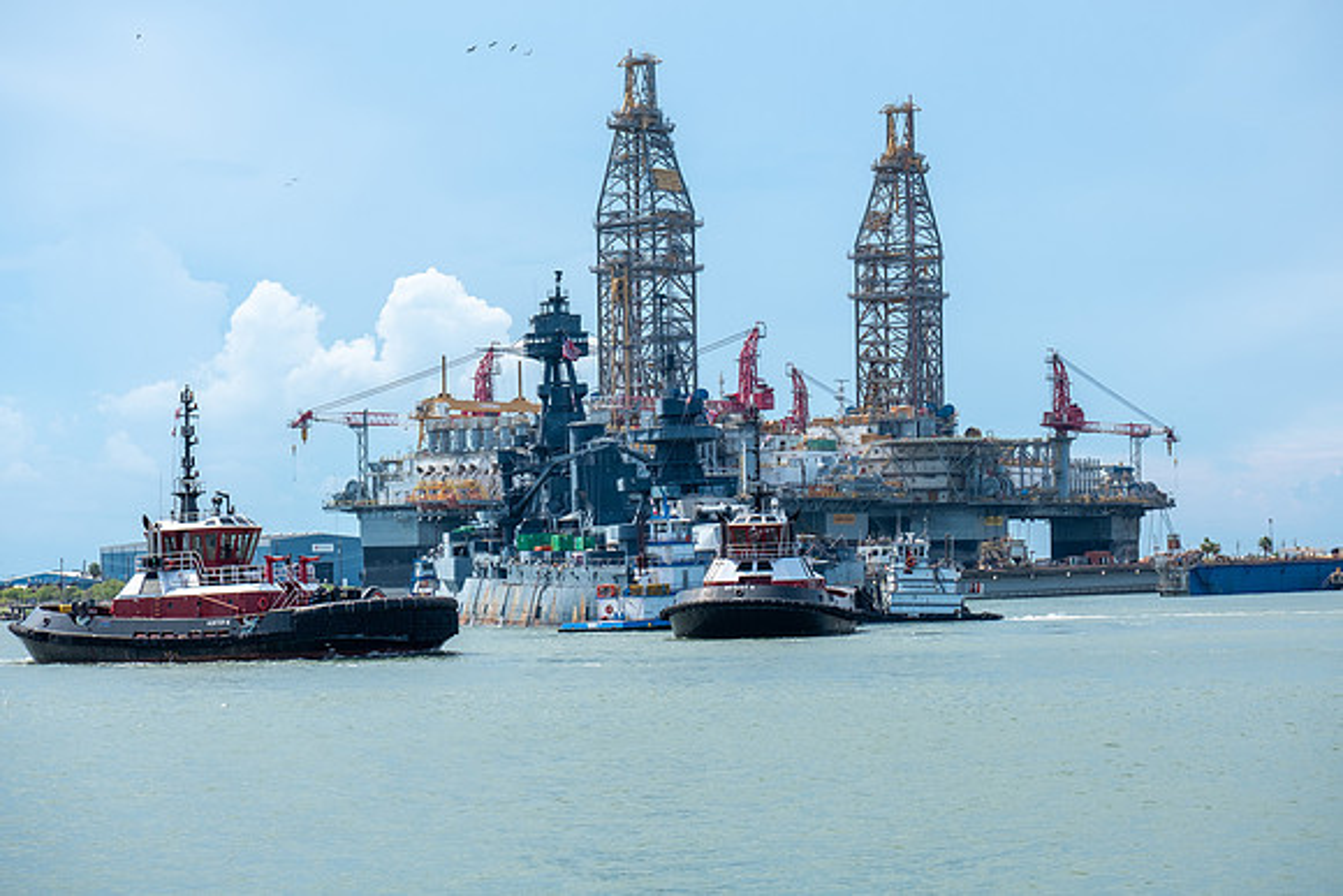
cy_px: 448
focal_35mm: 83
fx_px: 3097
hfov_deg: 24.5
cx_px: 672
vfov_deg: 16.5
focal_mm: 55
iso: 200
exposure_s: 1/1250
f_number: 4.5
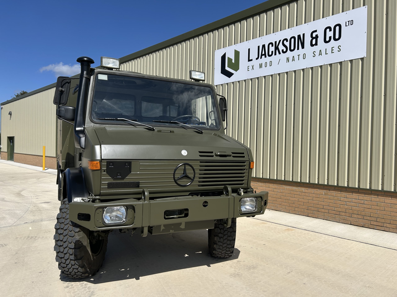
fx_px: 298
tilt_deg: -1.9
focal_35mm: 26
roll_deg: -2.0
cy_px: 148
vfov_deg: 53.1
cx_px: 198
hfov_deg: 67.3
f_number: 1.5
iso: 50
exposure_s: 1/6211
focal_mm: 5.7
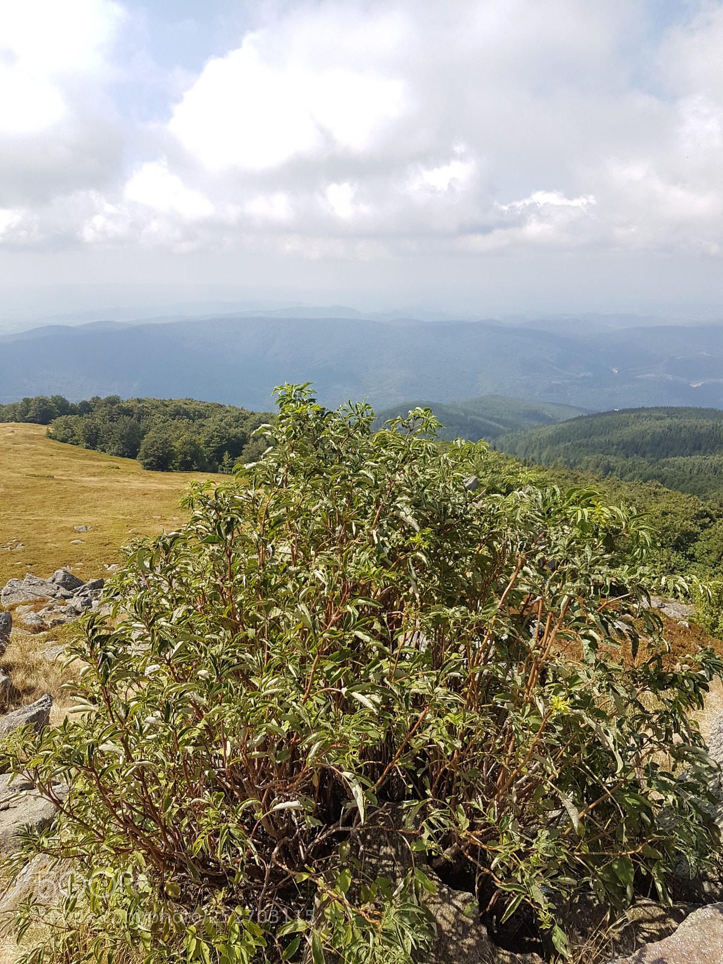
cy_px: 482
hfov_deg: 53.1
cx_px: 362
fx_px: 724
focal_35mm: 26
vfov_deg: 67.3
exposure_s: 1/1532
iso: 40
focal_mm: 4.2
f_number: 1.7
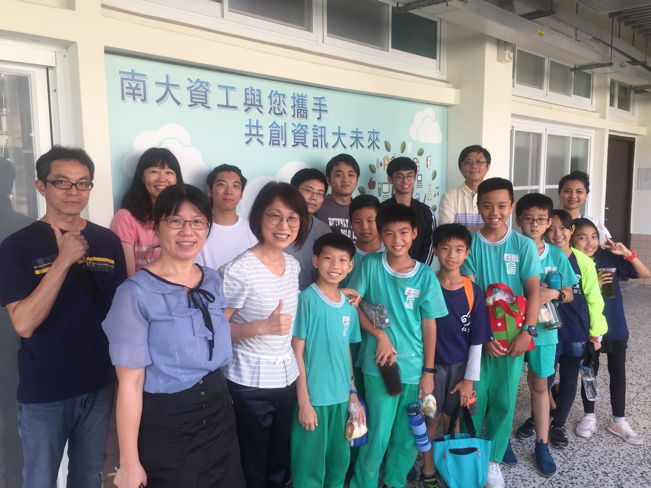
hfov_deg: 61.7
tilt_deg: -7.0
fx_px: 545
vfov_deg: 48.2
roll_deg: -1.1
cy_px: 244
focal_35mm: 29
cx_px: 326
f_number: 2.2
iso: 50
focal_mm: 4.15
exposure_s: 1/120
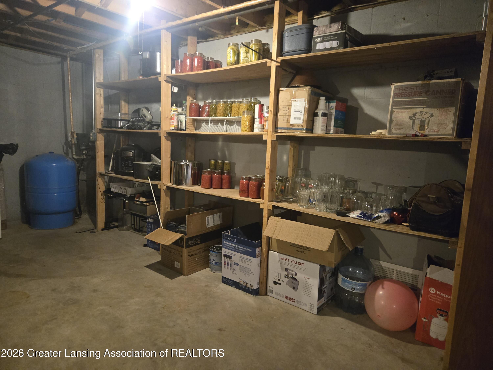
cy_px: 185
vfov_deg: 58.9
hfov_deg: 73.9
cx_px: 246
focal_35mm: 23
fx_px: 328
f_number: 1.8
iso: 2000
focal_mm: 5.4
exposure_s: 1/60
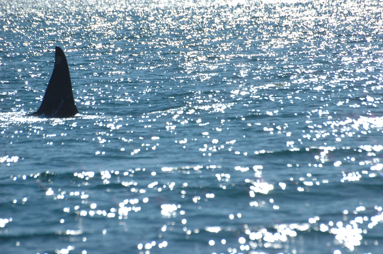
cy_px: 127
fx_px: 4782
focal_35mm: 450
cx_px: 192
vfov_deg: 3.0
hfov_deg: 4.6
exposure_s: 1/4000
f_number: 8
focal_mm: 300
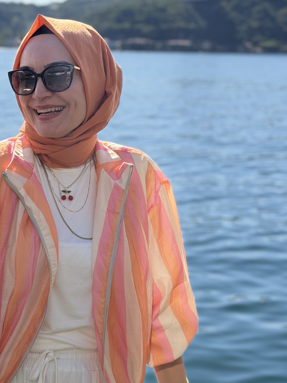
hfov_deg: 18.0
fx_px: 906
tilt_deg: -11.7
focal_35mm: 82
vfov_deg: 23.8
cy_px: 232
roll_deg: -0.9
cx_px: 120
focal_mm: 6.76
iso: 100
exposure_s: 1/4587
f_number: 1.78
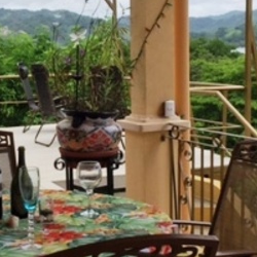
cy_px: 147
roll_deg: +0.6
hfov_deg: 20.9
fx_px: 689
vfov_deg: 21.1
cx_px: 49
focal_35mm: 82
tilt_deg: -5.7
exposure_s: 1/1464
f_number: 2.2
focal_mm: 4.15
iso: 32
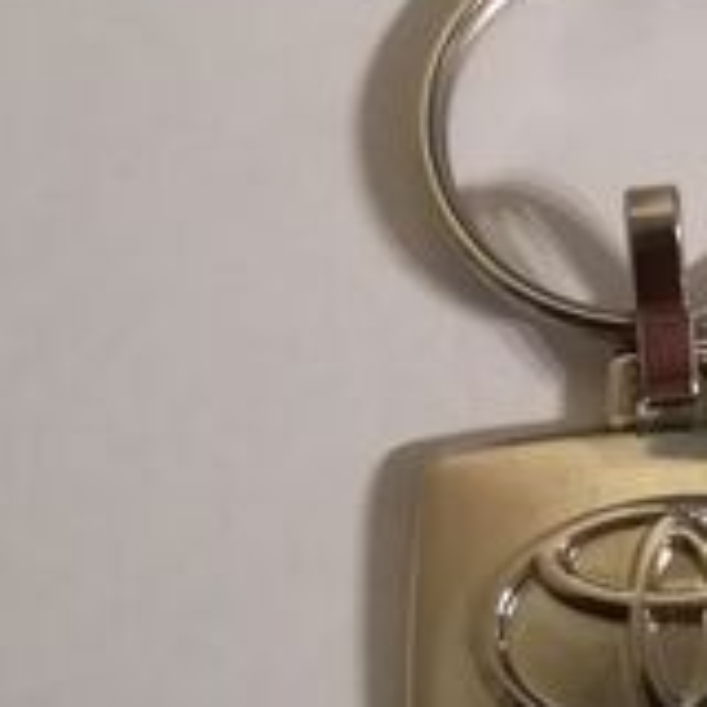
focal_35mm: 92
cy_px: 150
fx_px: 2126
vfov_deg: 18.7
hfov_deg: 18.2
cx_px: 778
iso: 400
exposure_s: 1/25
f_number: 2.2
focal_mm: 3.83
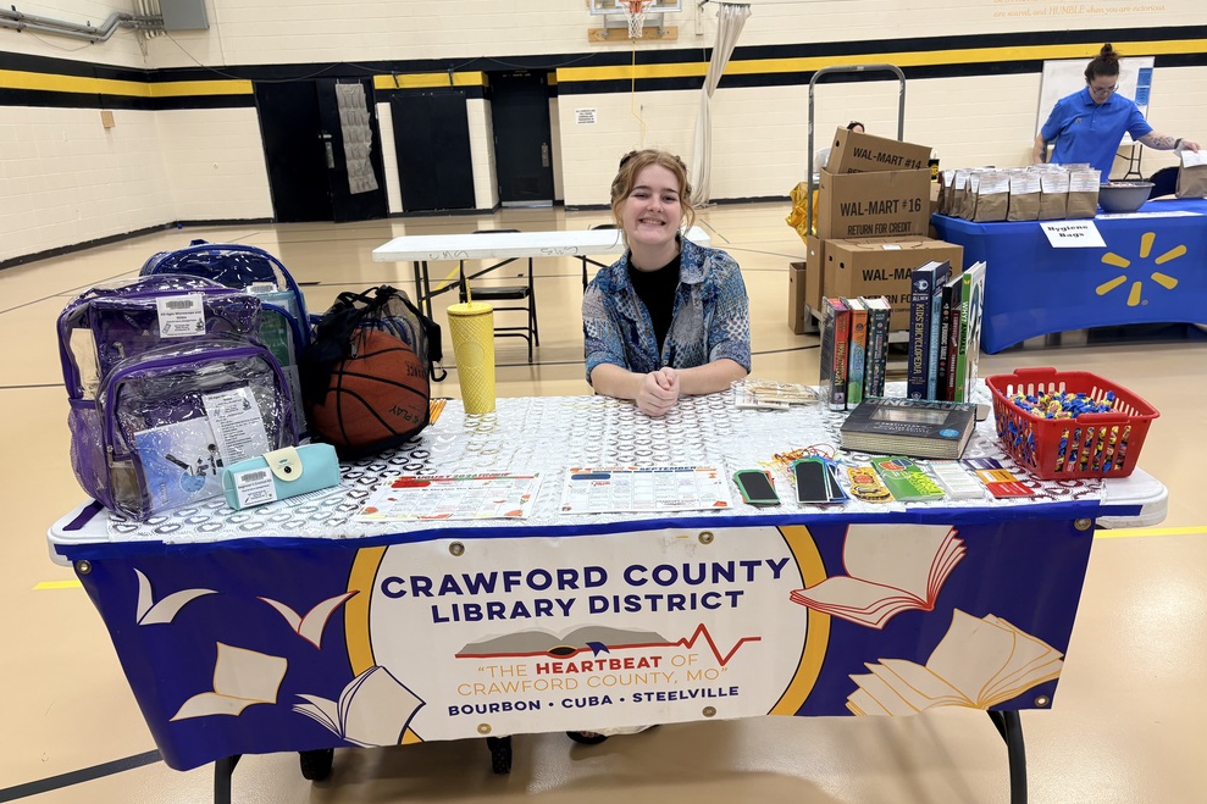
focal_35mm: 28
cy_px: 450
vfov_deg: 46.3
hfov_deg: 65.5
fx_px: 939
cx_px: 620
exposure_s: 1/60
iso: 80
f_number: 1.6
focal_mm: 5.96
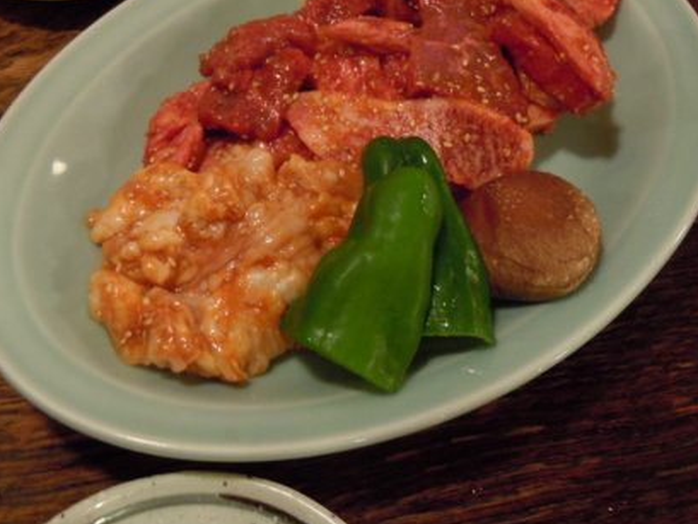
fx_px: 887
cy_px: 148
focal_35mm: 44
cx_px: 314
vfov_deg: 32.4
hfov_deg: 42.9
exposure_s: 1/5
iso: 400
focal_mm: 5.4
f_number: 3.5
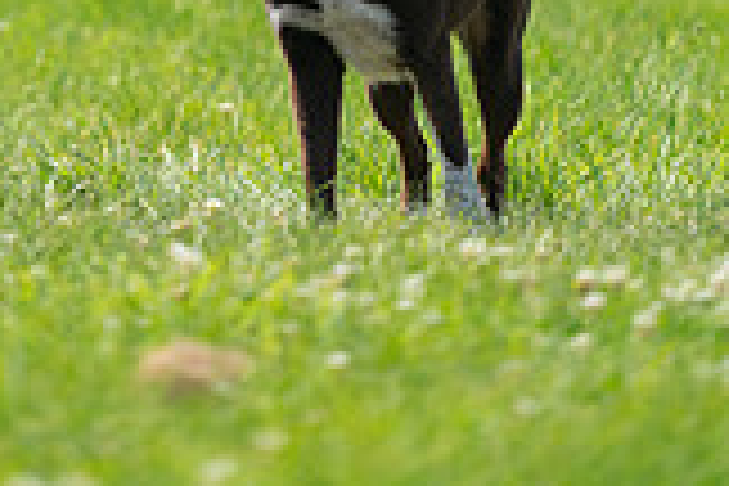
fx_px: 28044
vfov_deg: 1.0
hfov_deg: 1.5
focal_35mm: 1385
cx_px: 94
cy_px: -450
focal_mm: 500
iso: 1250
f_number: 6.3
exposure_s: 1/4000
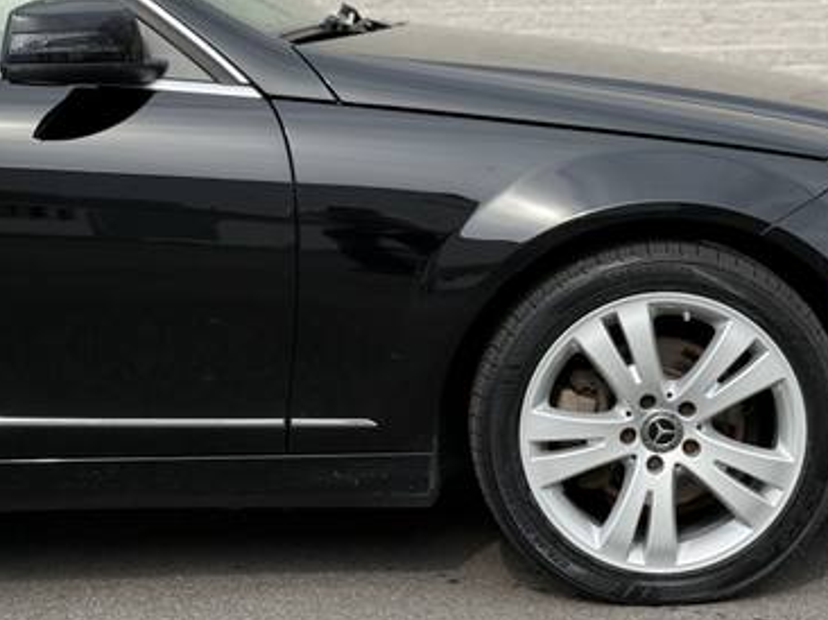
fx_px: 2008
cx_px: 464
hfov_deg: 23.3
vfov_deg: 17.5
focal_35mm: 84
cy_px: 272
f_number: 1.78
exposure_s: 1/2415
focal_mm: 6.76
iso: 64
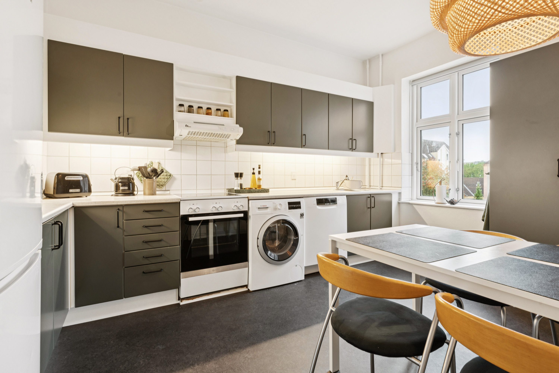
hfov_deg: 93.3
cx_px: 280
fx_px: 264
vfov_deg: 70.4
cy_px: 186
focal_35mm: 17
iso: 800
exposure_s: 1/2
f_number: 11
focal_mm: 17
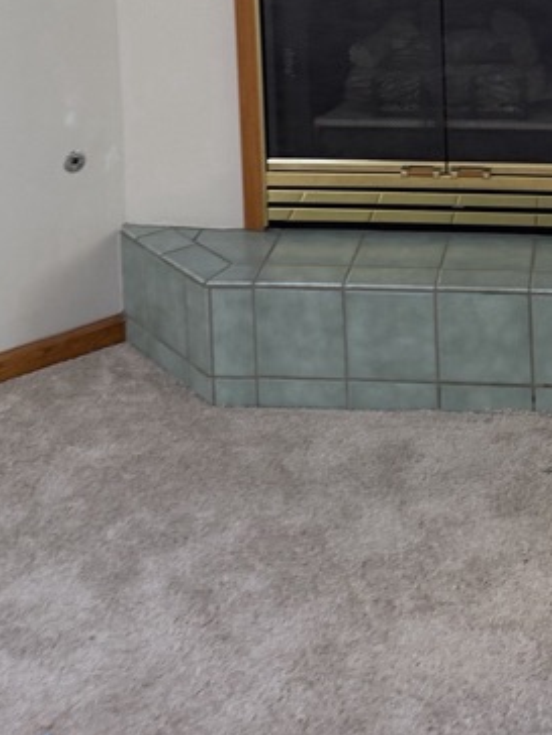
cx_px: 382
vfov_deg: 25.8
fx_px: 1403
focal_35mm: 66
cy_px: -184
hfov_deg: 22.1
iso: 160
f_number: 1.78
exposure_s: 1/60
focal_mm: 6.76
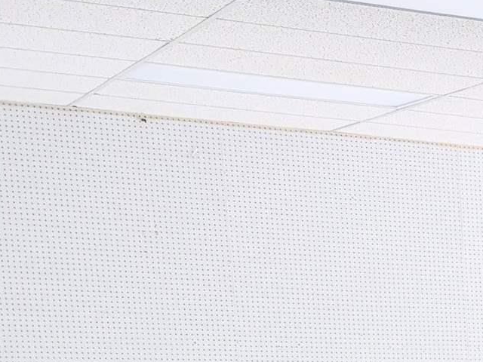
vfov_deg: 11.6
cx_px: 1014
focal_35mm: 115
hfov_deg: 14.0
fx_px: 1605
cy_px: 709
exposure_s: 1/2320
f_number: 1.68
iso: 21
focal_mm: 6.9
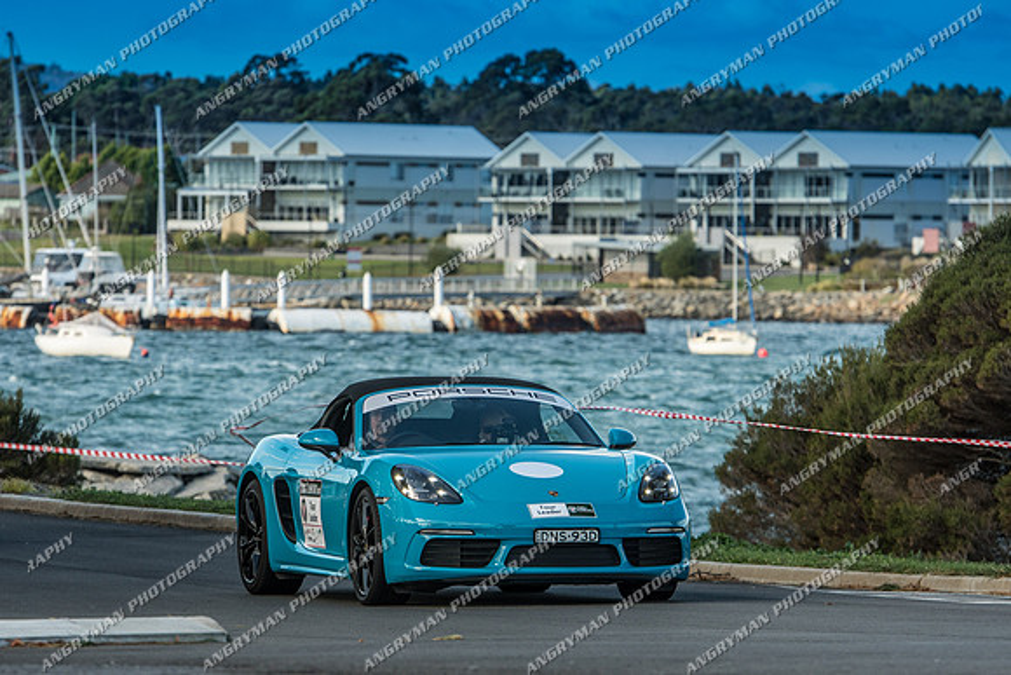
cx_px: 468
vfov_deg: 5.0
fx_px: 7701
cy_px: 363
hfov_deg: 7.5
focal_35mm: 274
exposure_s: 1/1600
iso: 200
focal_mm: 170
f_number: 4
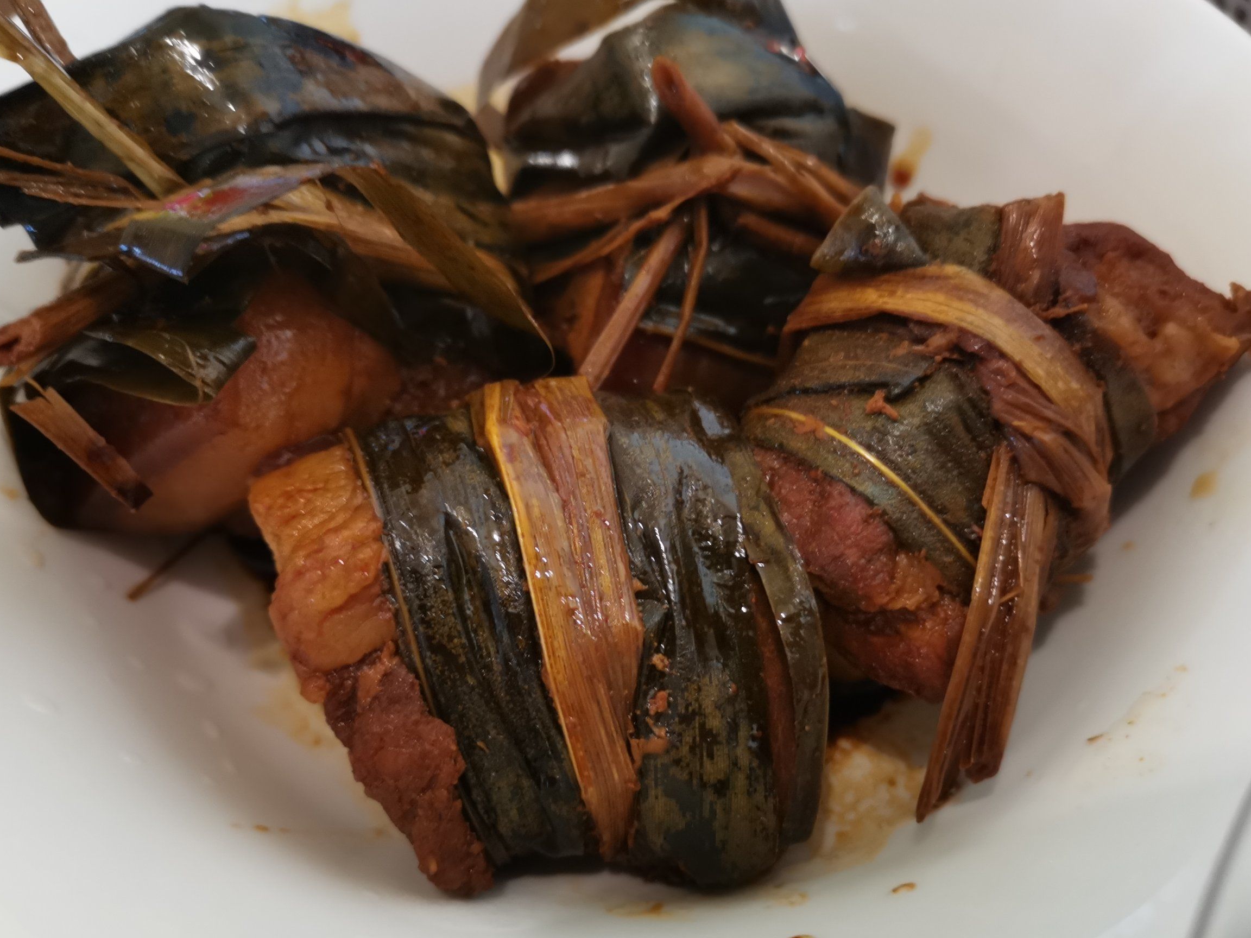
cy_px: 521
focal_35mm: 32
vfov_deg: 44.1
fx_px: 1156
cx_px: 624
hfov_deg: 56.8
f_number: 1.8
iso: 640
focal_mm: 5.58
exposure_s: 1/25
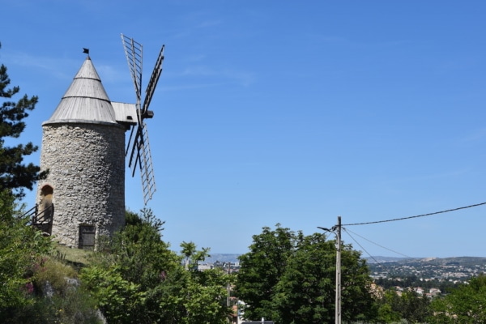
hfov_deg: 33.4
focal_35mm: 60
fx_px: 810
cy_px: 162
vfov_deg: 22.6
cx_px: 243
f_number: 10
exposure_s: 1/400
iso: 100
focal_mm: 40
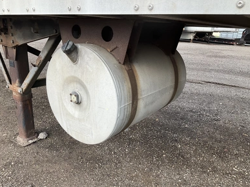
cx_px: 126
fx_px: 217
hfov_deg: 60.0
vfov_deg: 46.8
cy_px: 94
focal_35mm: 30
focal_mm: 3
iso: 25
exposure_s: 1/370
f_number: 1.8
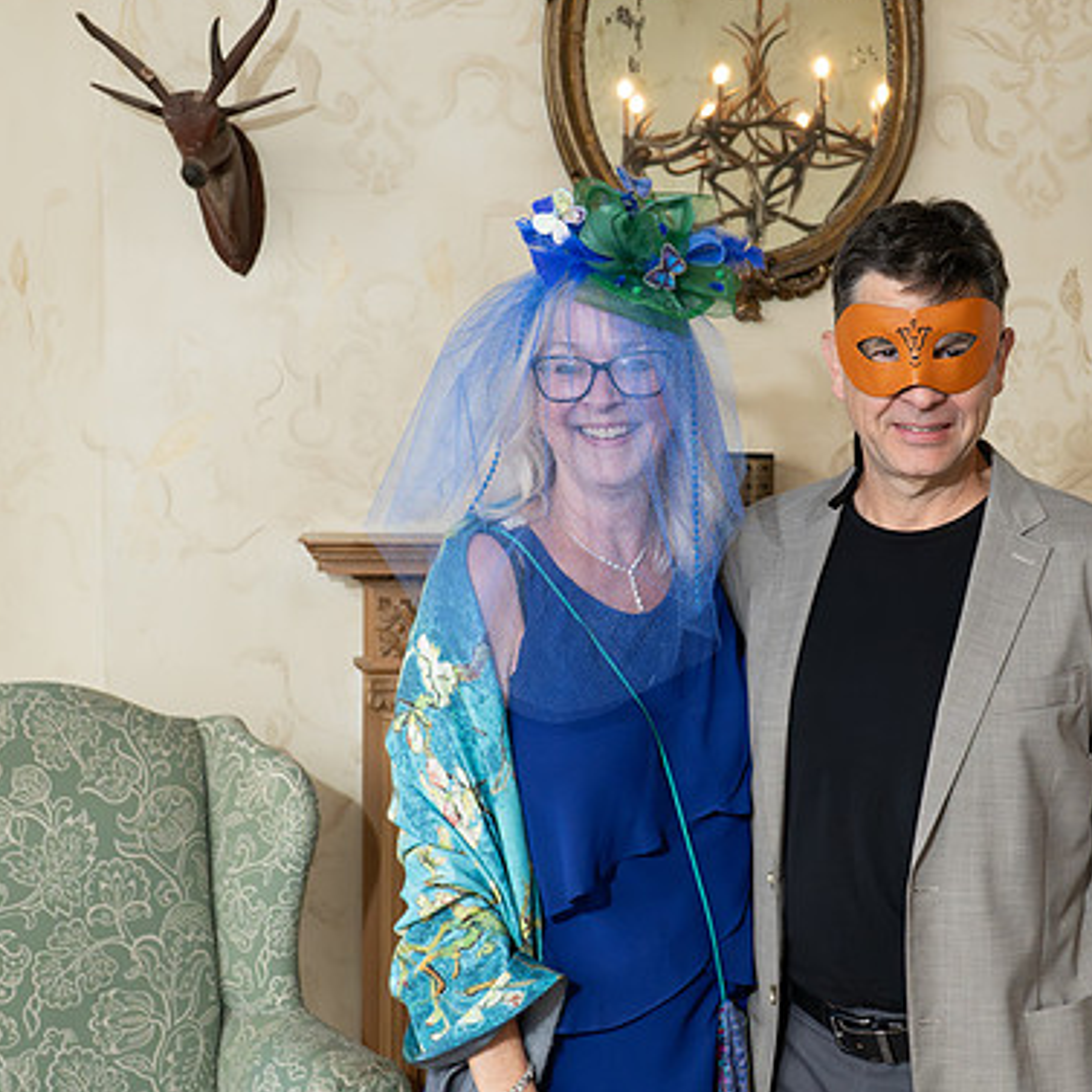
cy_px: 539
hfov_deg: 35.5
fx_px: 1677
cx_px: 768
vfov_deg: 36.1
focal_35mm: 47
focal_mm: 24
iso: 2500
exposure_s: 1/200
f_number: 5
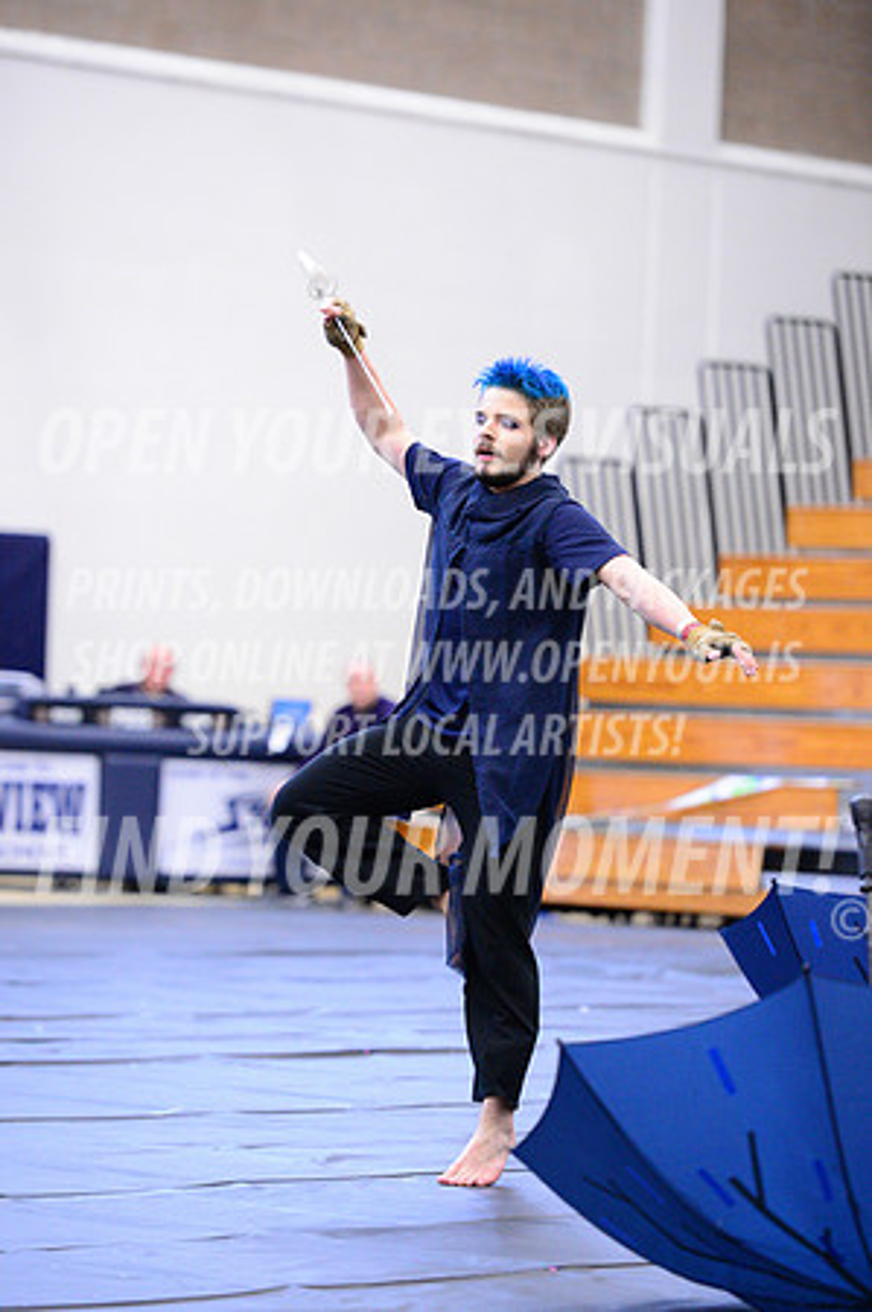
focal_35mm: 160
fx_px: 5826
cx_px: 436
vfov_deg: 12.9
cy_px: 656
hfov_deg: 8.6
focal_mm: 160
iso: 8000
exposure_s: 1/250
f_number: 3.2
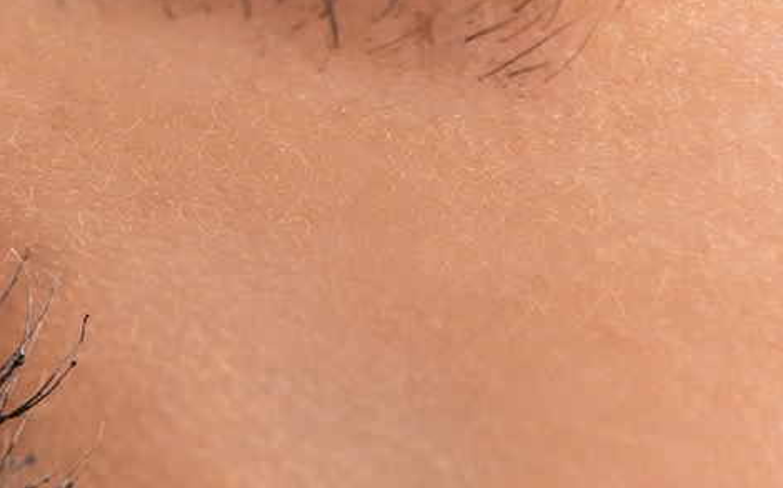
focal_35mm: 456
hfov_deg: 4.5
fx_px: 9724
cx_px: -788
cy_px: 467
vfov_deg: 2.9
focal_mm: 105
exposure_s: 1/200
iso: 100
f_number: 16
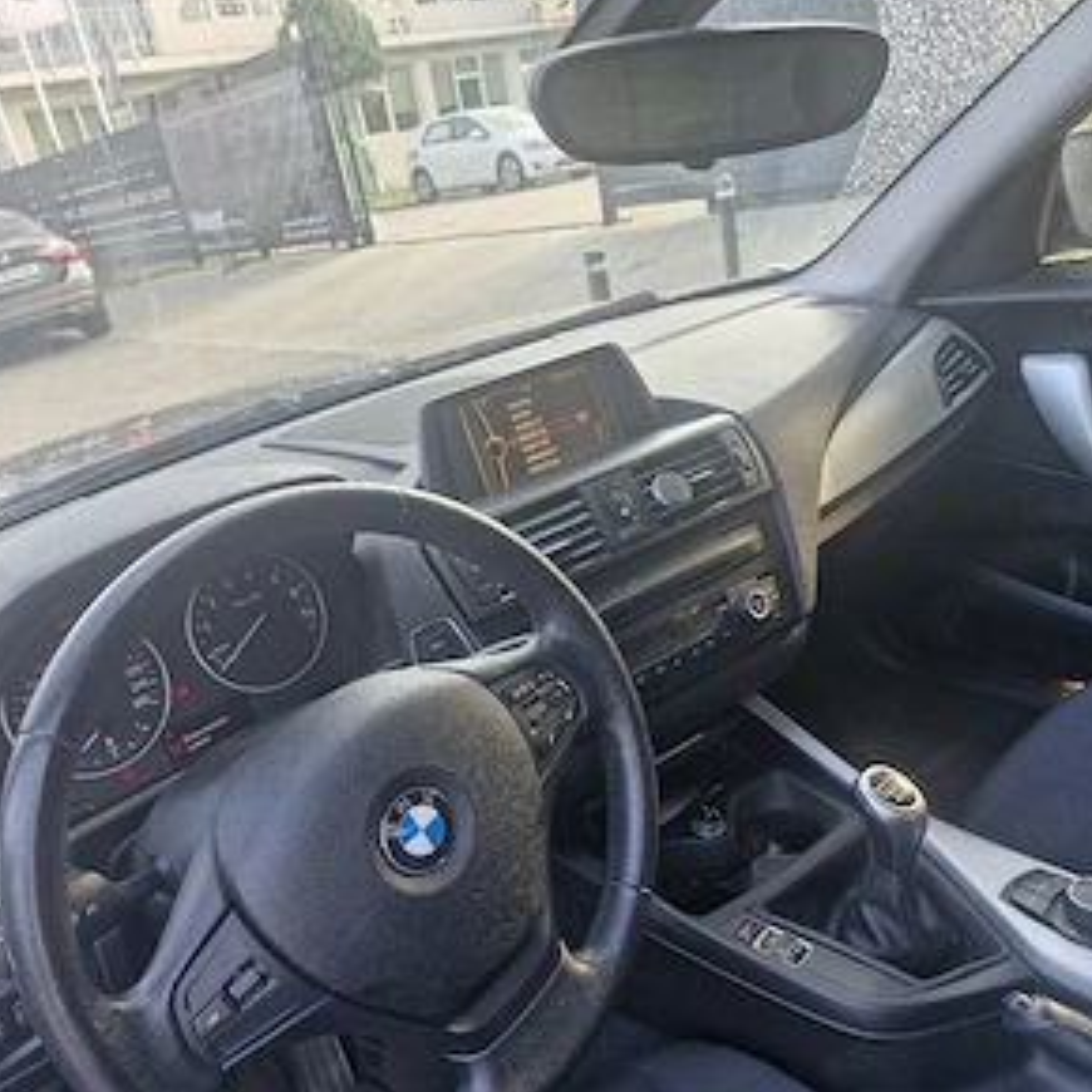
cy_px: 584
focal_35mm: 28
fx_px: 999
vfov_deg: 57.2
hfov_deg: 57.3
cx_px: 538
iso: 100
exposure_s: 1/182
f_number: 1.8
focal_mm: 5.54
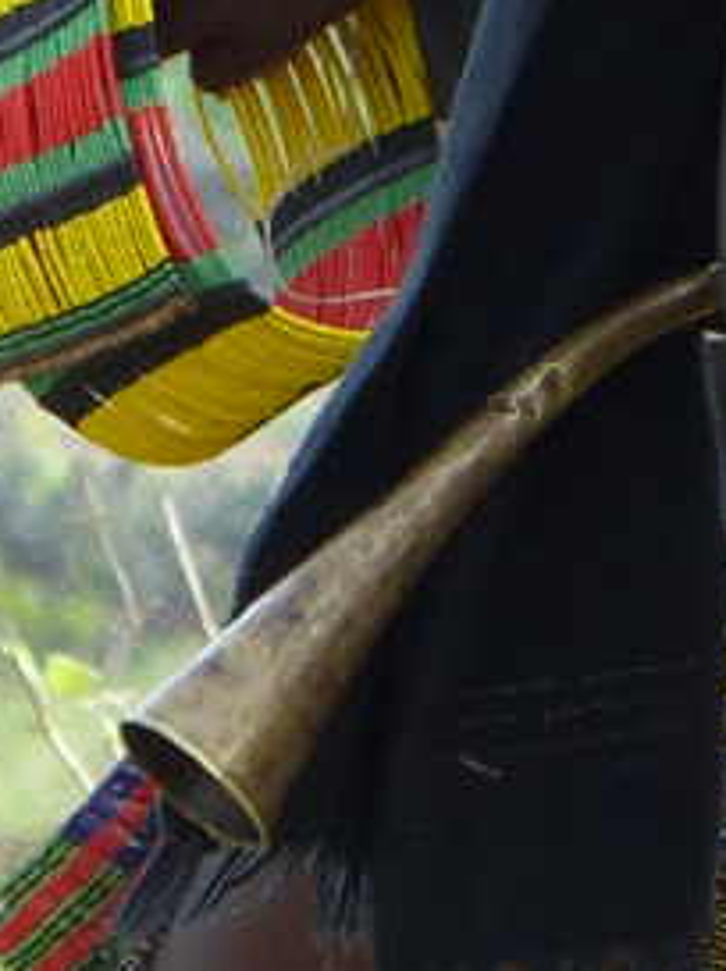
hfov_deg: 1.2
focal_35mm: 1266
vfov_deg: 1.6
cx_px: 1196
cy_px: -420
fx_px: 35486
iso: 100
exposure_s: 1/160
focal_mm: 62.1
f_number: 4
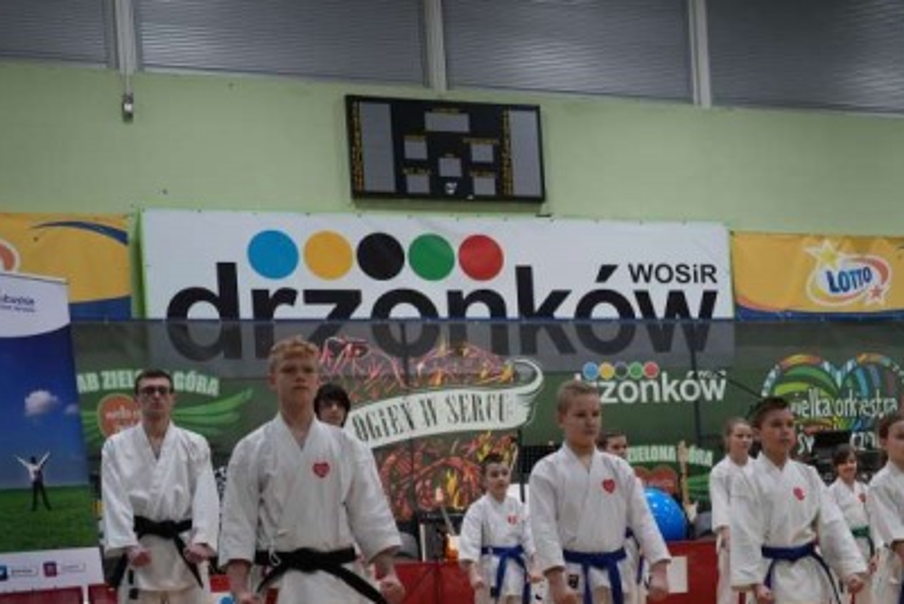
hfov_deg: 33.3
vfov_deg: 22.9
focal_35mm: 58
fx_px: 1457
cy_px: 526
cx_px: 748
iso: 800
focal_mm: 29
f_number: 4
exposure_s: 1/160
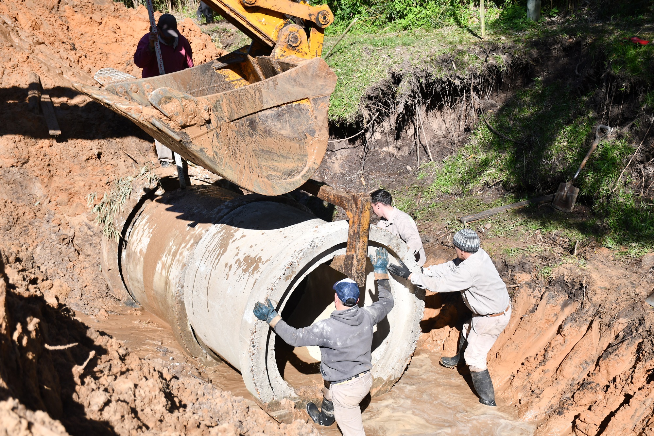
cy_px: 218
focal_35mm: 48
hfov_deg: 41.1
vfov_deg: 28.1
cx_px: 327
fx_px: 872
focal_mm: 32
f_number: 4.5
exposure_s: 1/800
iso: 100
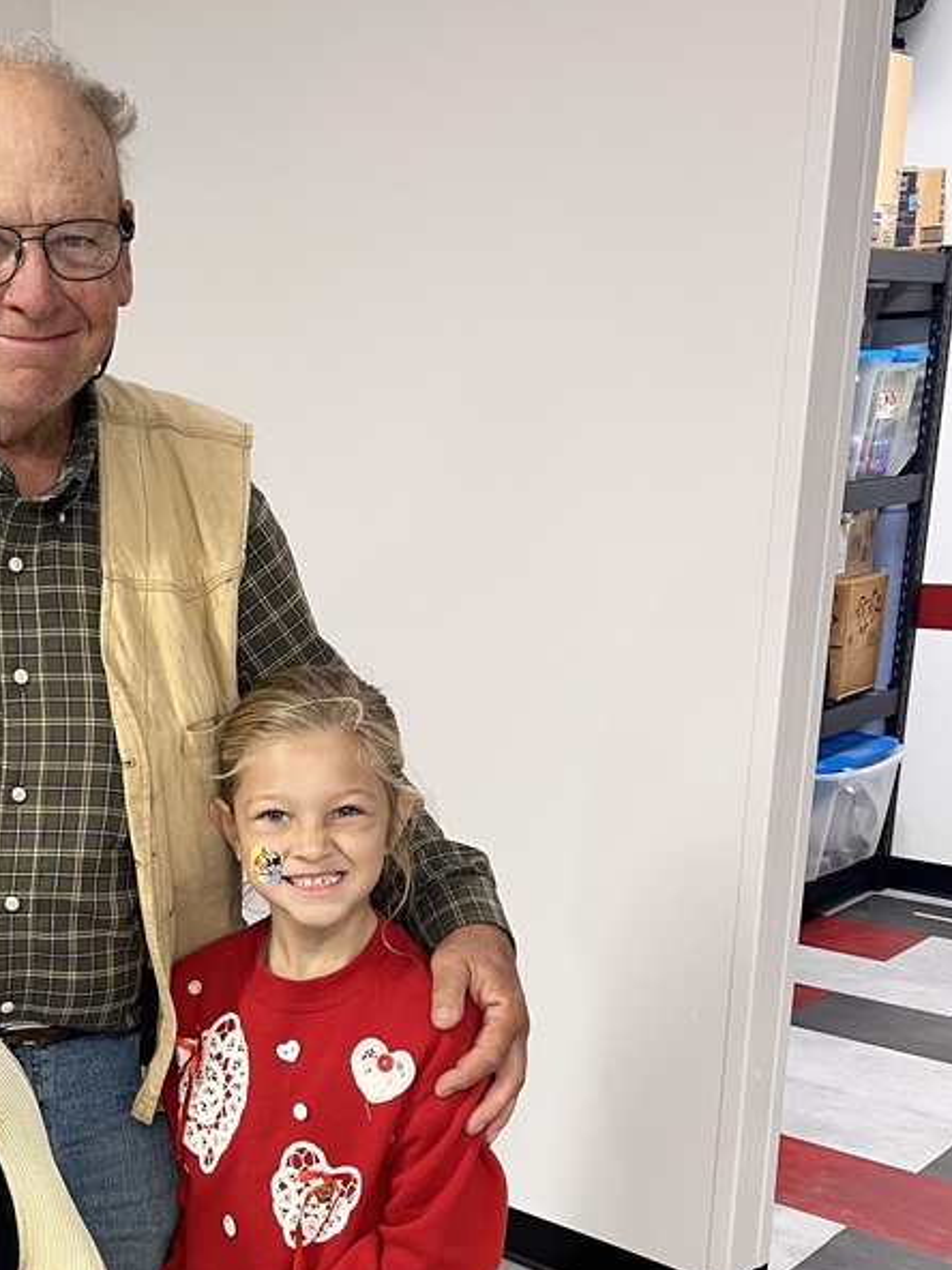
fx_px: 1650
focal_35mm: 45
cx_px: 187
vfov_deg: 40.6
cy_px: 989
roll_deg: +2.3
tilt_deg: -19.0
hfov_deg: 31.3
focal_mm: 5.7
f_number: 1.5
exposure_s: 1/60
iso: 100
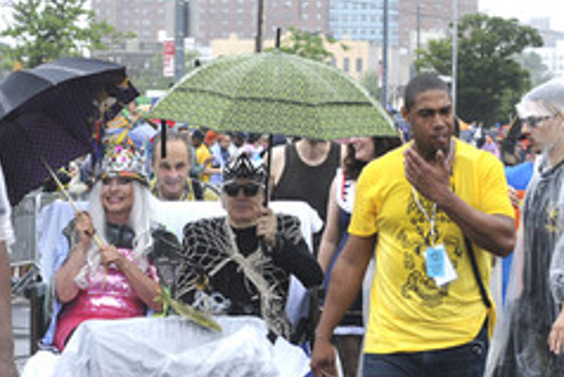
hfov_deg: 13.5
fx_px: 2367
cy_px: 327
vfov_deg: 9.1
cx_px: 121
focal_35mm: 151
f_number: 9
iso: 640
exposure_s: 1/400
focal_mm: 80
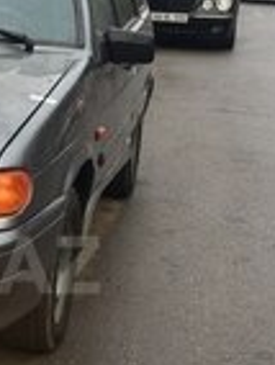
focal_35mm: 101
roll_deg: -2.3
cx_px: -98
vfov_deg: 19.3
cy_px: 265
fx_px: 1067
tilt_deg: -17.1
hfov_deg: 14.0
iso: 40
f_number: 2.2
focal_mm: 4.15
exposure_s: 1/50
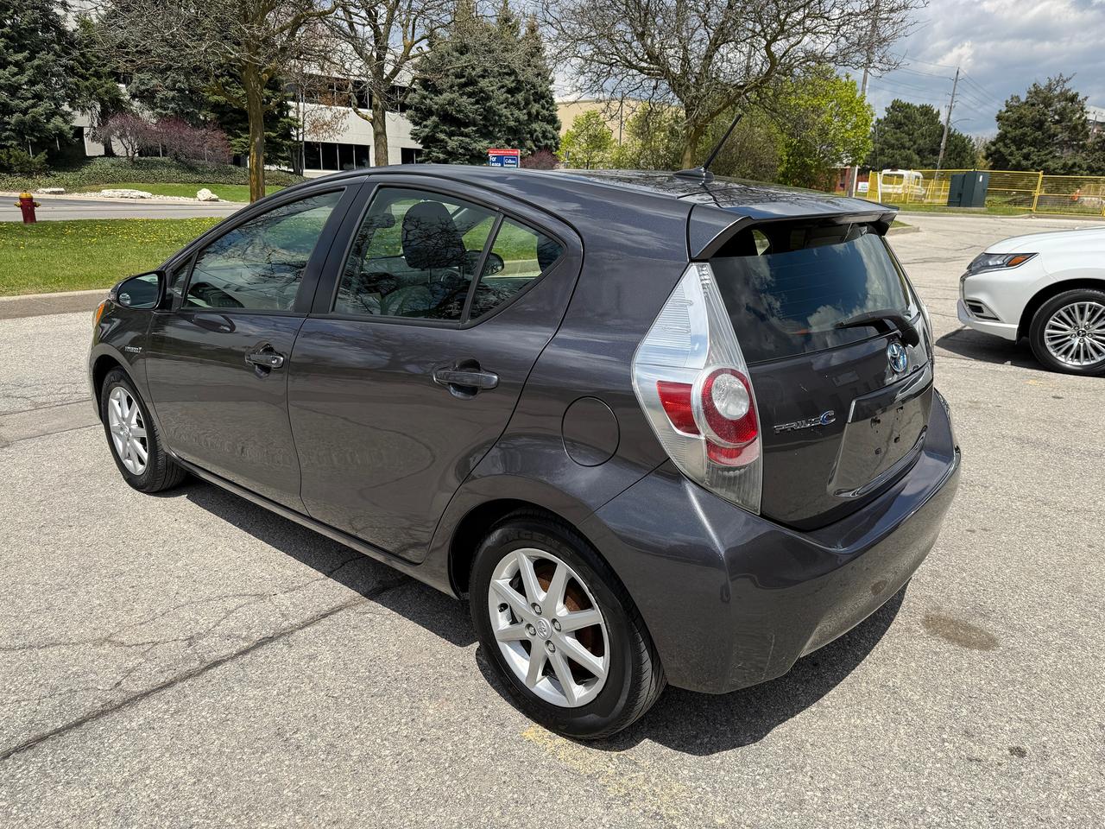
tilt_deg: -16.3
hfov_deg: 71.6
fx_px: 766
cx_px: 552
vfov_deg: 56.8
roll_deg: -2.3
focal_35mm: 24
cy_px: 414
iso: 80
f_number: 1.78
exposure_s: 1/4673
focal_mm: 6.76
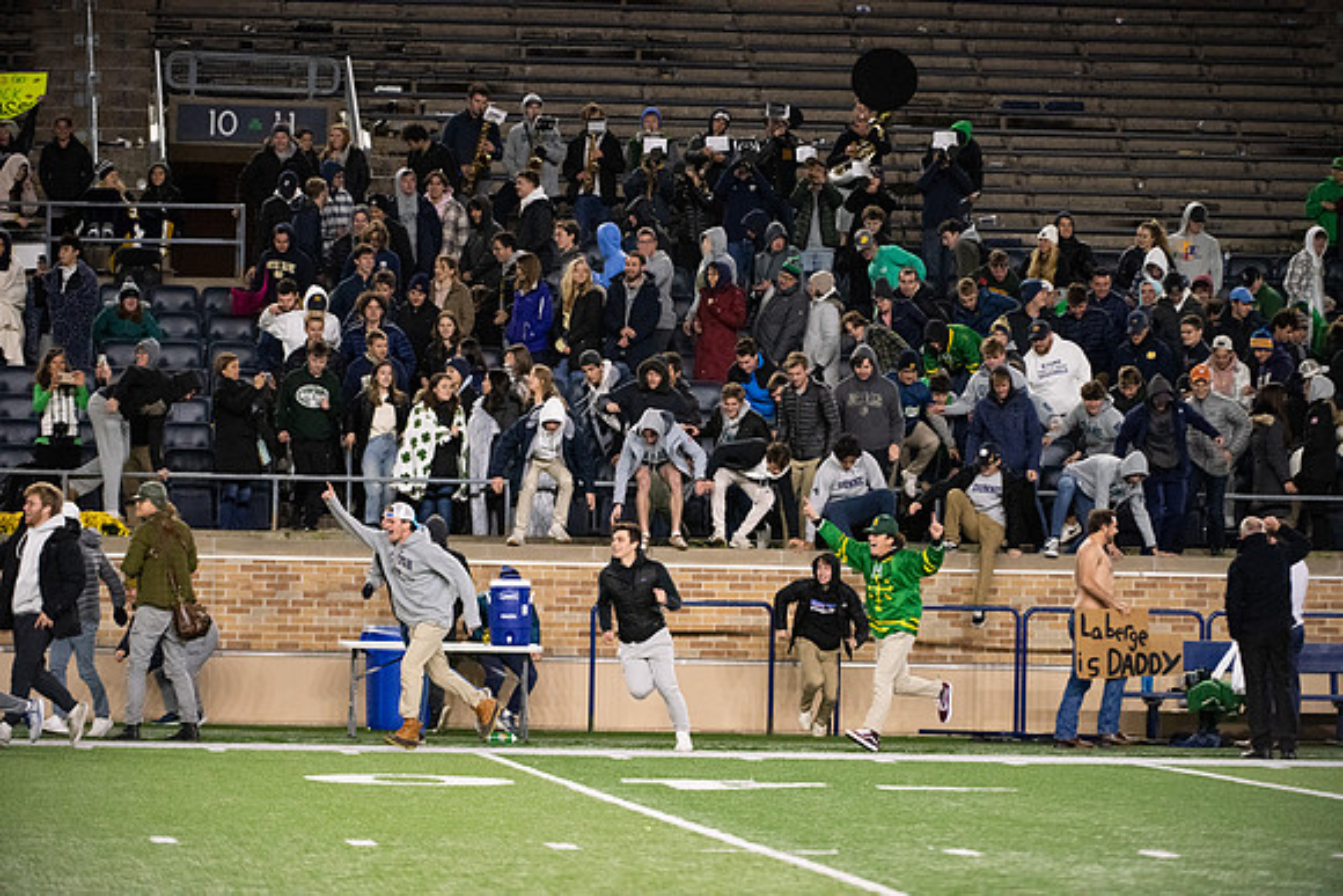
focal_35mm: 200
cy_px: 448
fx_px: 7463
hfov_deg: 10.3
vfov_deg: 6.9
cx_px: 672
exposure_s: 1/500
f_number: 4
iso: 6400
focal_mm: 200
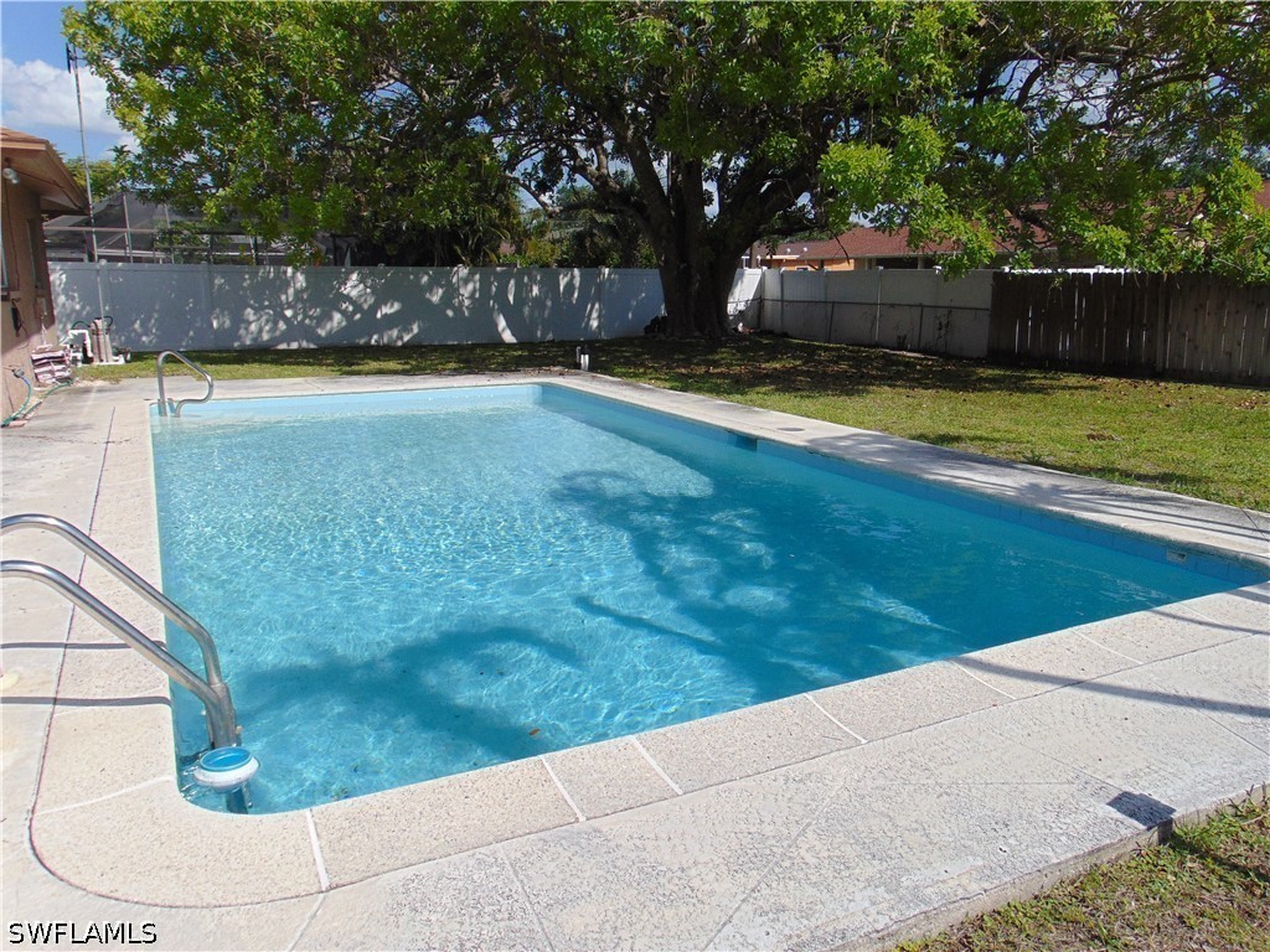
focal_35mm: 25
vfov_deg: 54.9
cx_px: 635
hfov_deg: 69.4
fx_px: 917
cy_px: 476
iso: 80
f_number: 7.7
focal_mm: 4.5
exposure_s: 1/500
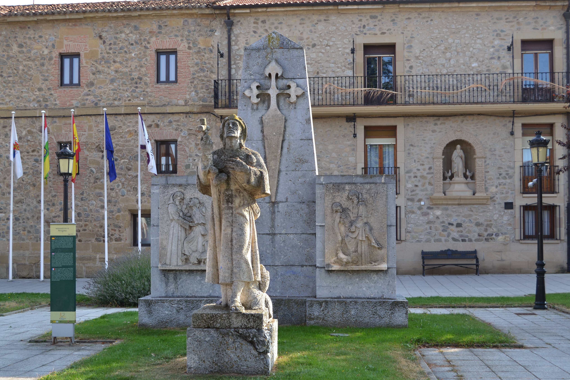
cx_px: 275
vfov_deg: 30.5
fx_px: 697
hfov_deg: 44.5
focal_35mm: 44
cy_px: 214
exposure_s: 1/125
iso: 125
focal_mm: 26
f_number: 5.6
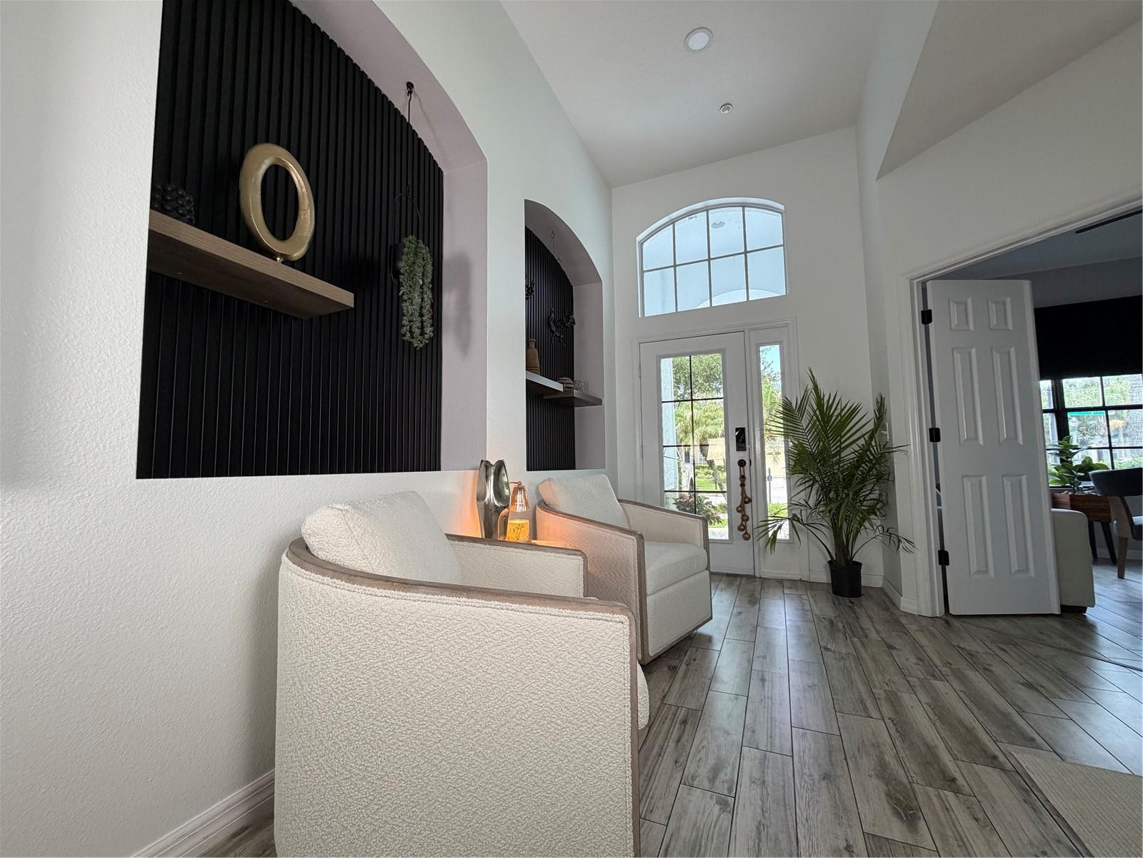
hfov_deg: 102.1
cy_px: 429
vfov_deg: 85.7
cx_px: 572
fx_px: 462
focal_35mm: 14
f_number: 2.2
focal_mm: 2.22
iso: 200
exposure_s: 1/120
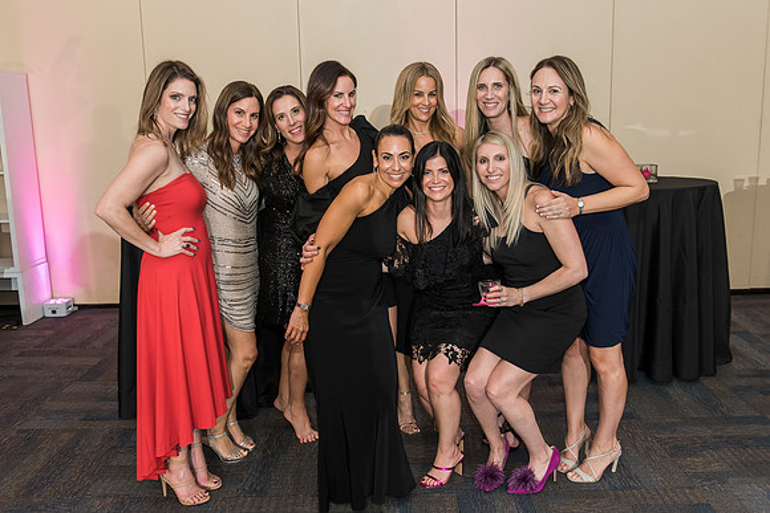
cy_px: 243
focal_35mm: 33
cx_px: 391
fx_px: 698
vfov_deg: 40.4
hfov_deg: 57.8
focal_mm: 31
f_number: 4
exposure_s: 1/100
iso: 1000
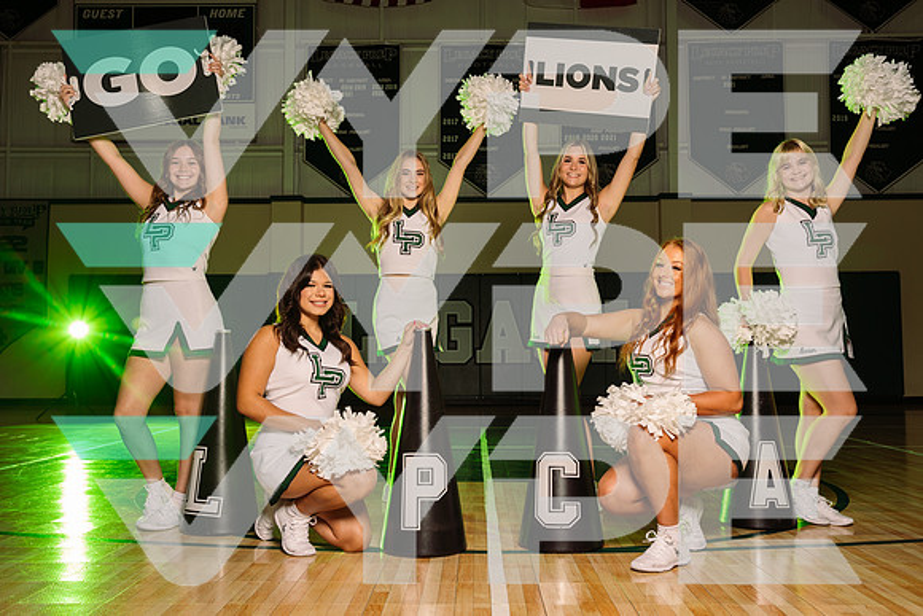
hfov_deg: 54.4
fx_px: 898
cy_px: 308
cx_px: 462
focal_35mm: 35
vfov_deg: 37.9
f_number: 7.1
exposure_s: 1/200
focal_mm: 35
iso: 200
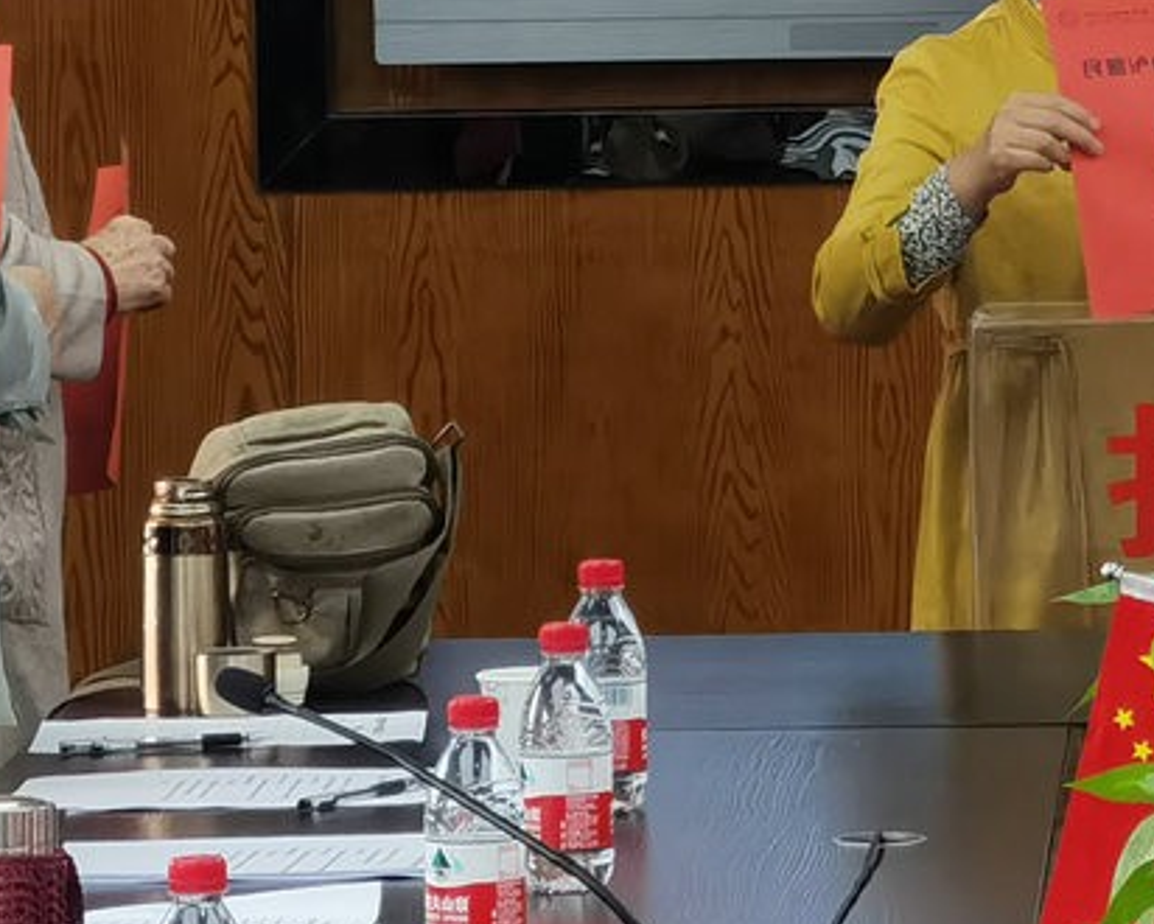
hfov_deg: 6.3
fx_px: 10490
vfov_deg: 5.0
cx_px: 1084
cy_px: 64
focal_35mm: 307
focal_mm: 7.48
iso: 125
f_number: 2.4
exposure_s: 1/100
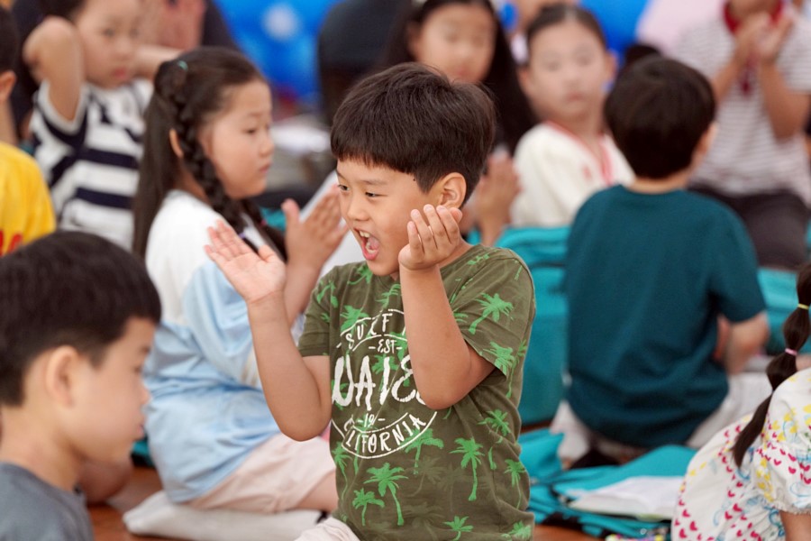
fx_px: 4505
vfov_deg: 6.9
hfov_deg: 10.3
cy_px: 270
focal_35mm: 200
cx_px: 406
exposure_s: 1/250
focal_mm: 200
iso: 2500
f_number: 4
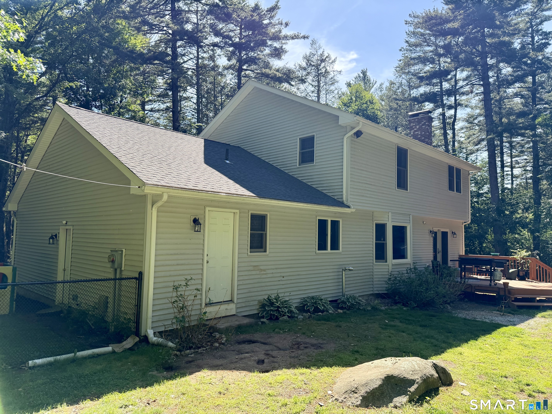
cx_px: 276
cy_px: 207
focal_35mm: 24
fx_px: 383
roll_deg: -1.3
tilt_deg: +3.2
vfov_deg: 56.8
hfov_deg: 71.6
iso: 100
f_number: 1.78
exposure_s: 1/1770
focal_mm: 6.76
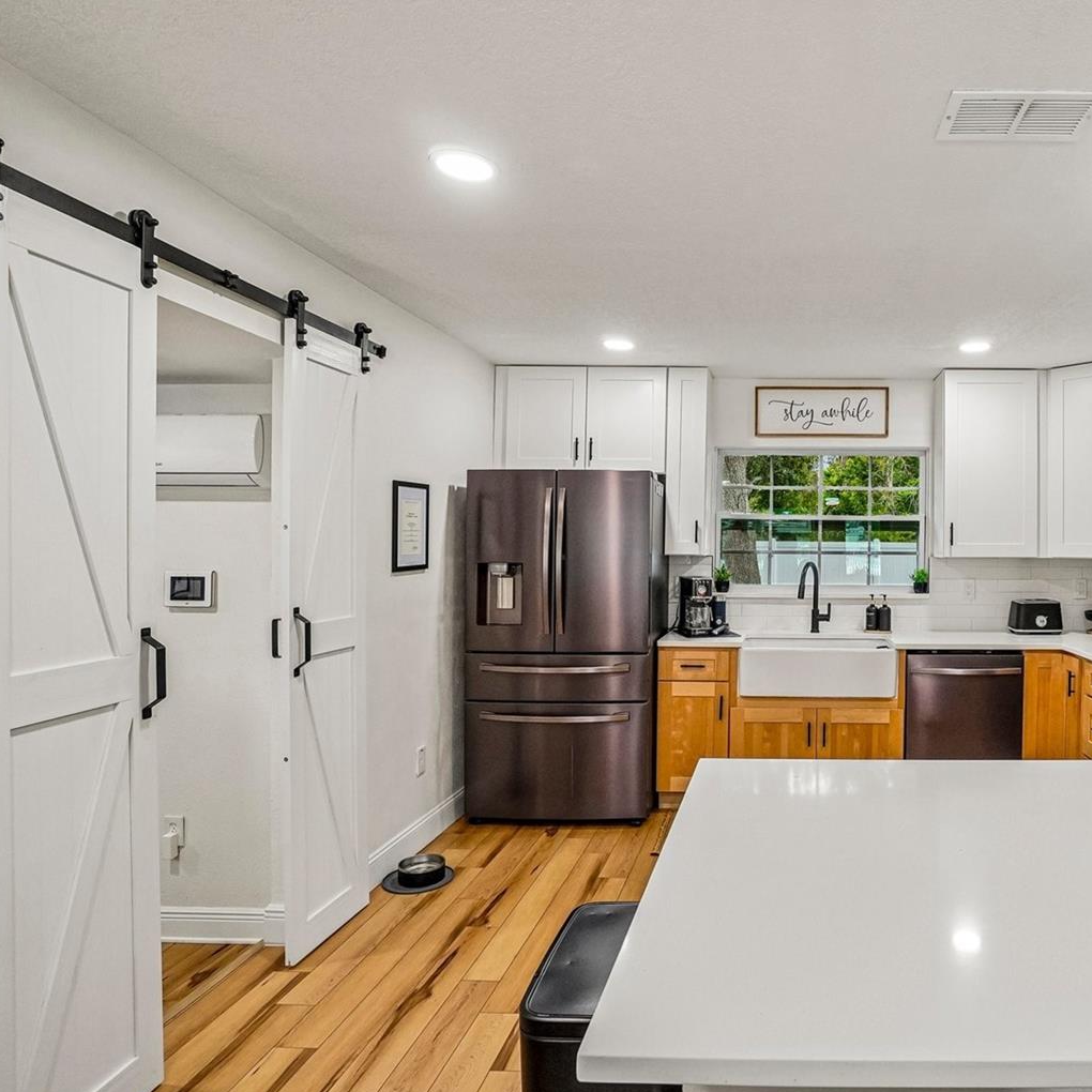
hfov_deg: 71.2
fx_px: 714
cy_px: 562
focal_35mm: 20
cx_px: 777
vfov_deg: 74.8
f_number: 8
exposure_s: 1/30
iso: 500
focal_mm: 10
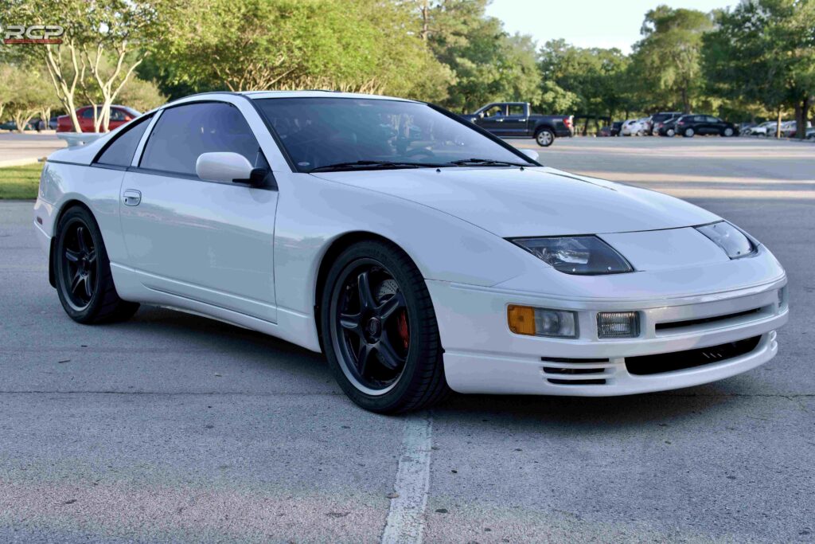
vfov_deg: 29.9
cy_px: 272
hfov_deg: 43.6
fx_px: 1019
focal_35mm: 45
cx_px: 408
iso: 100
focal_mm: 30
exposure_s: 1/125
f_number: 5
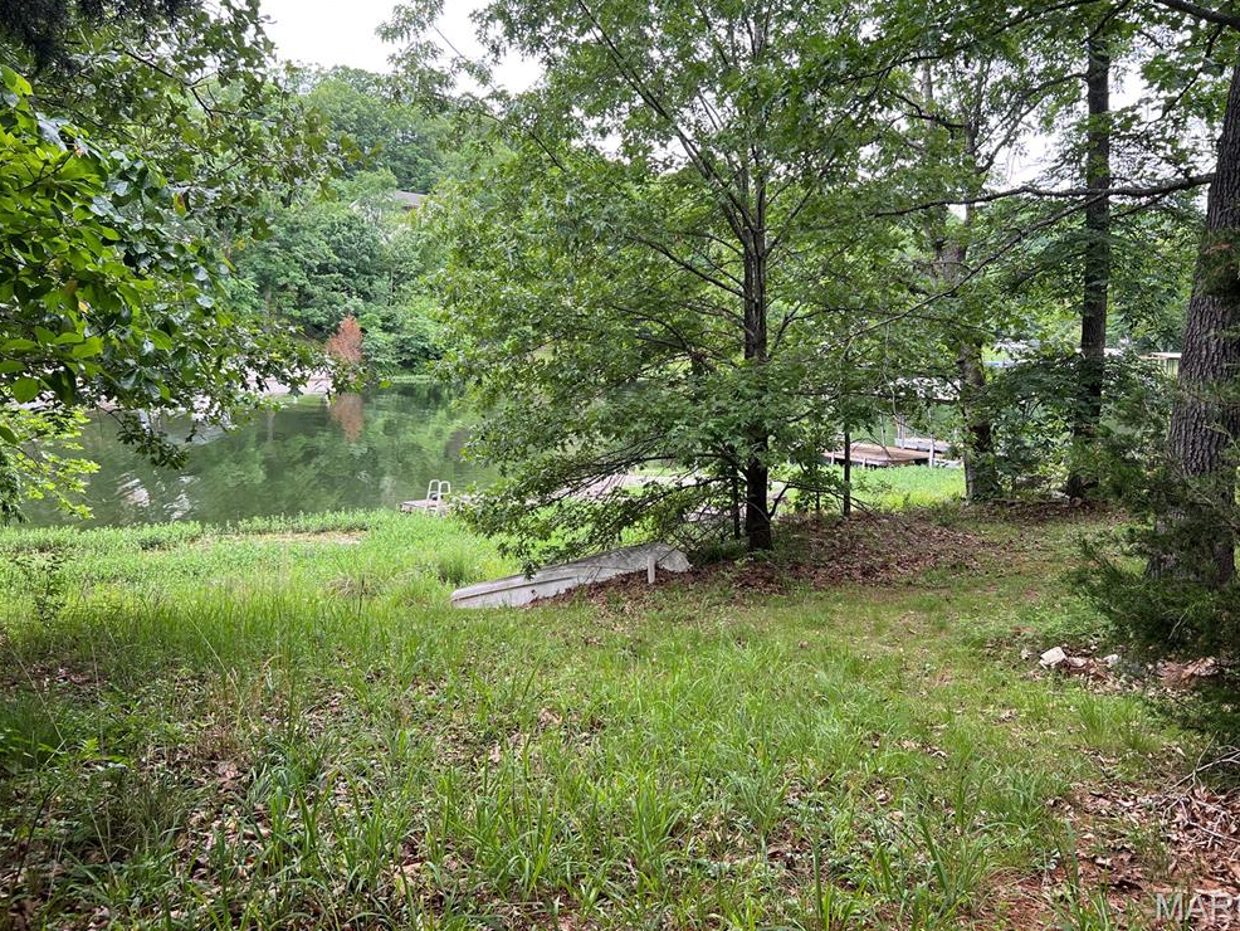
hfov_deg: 65.3
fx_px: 967
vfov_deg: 51.4
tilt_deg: -7.0
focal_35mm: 27
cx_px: 638
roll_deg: -1.0
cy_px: 450
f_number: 1.5
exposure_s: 1/166
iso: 64
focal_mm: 5.7
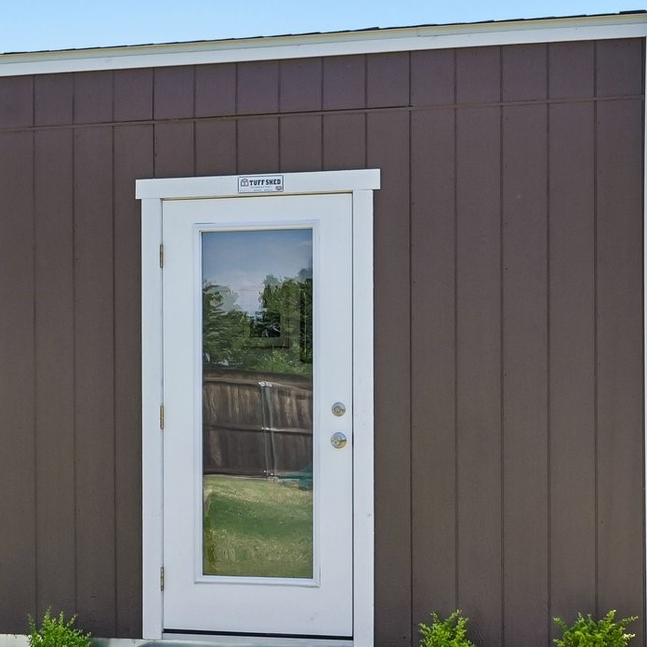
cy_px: 402
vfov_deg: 23.0
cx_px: 255
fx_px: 1586
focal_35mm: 75
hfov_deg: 23.0
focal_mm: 30
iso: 400
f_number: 8
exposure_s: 1/800
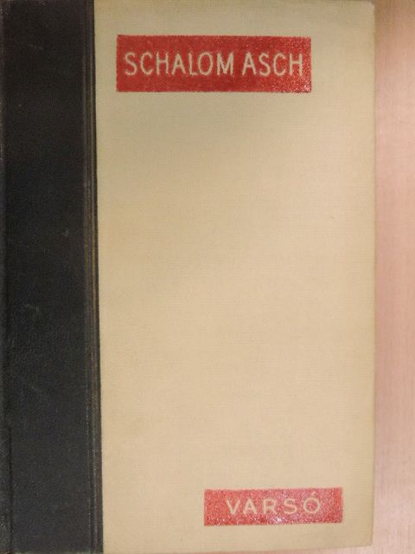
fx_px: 751
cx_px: 208
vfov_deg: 40.4
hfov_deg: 30.9
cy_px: 277
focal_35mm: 47
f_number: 3.5
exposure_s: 1/100
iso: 1600
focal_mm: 8.3
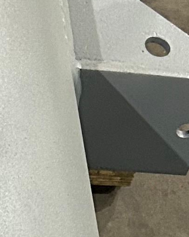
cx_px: -20
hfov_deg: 7.6
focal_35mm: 203
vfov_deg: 9.1
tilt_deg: -58.6
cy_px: 415
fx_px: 1420
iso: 500
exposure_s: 1/60
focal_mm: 5.7
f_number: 1.5
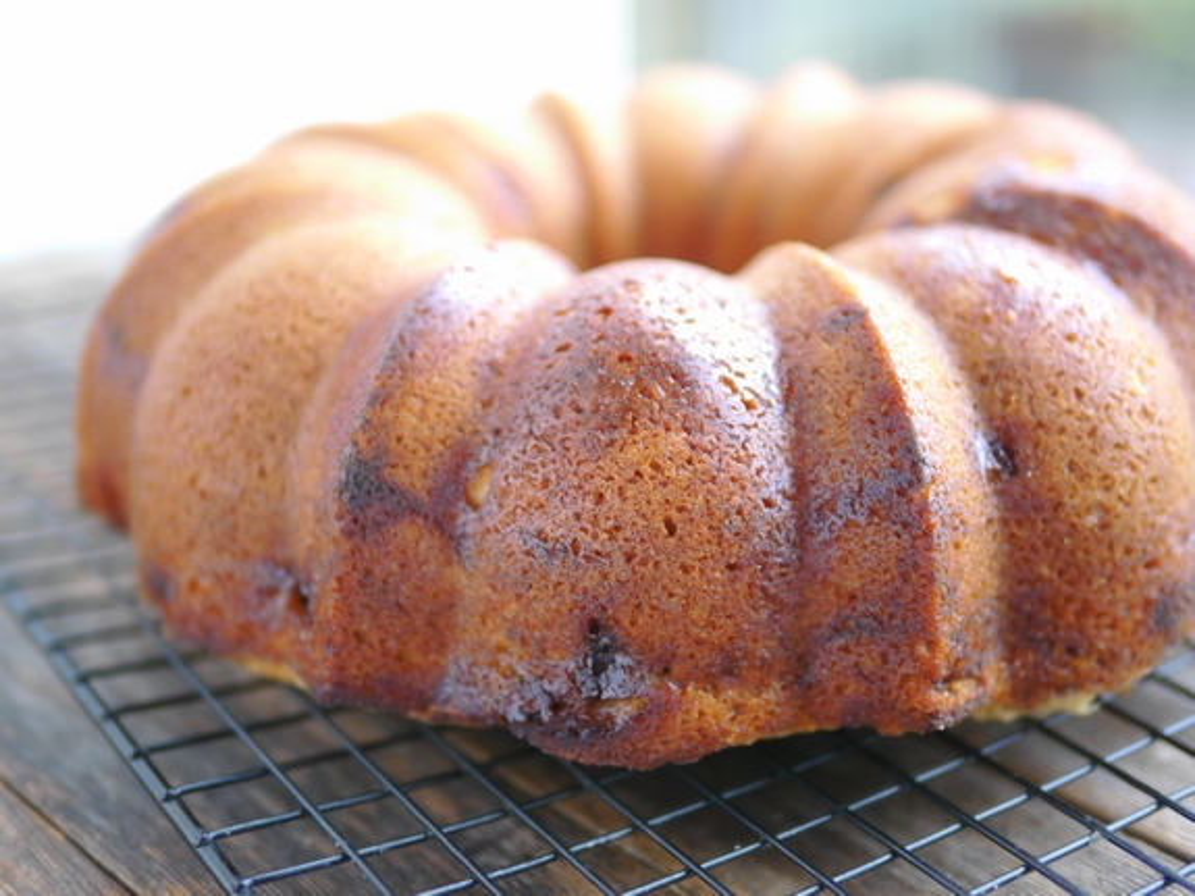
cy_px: 448
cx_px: 598
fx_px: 1726
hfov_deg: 38.2
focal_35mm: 50
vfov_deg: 29.1
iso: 250
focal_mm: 25
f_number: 1.4
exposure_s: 1/30
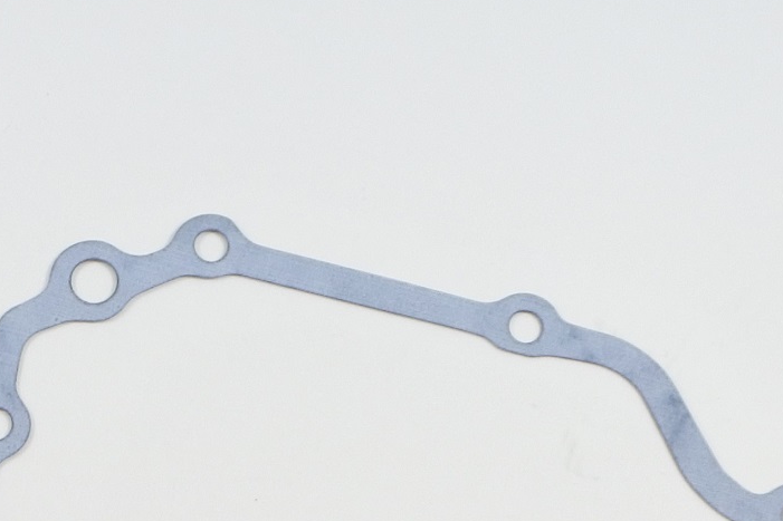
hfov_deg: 23.5
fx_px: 1826
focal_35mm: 84
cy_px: 658
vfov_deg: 15.5
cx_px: 66
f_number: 3.8
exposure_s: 1/125
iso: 400
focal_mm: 12.1
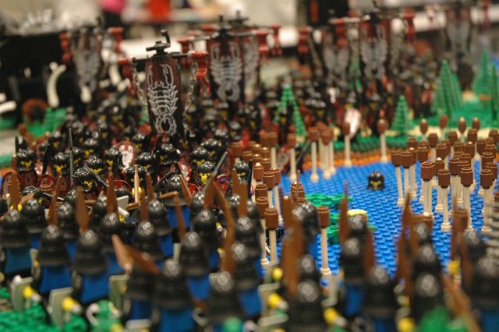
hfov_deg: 28.1
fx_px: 997
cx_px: 250
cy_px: 166
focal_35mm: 72
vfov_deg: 18.9
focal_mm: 48
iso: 1600
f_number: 4.5
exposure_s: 1/25
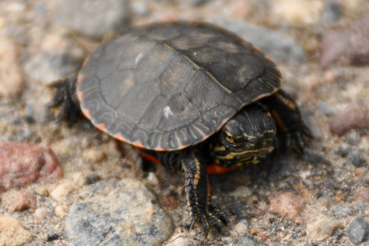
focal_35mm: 375
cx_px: 184
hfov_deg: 5.5
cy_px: 123
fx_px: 3843
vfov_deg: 3.7
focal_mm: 250
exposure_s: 1/400
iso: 500
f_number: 6.3
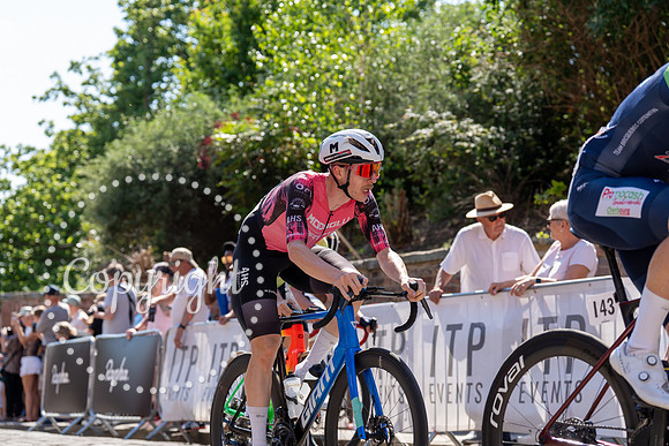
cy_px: 223
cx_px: 334
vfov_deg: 18.4
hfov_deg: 27.3
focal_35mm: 74
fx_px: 1375
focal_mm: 74
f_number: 3.5
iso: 200
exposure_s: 1/1000
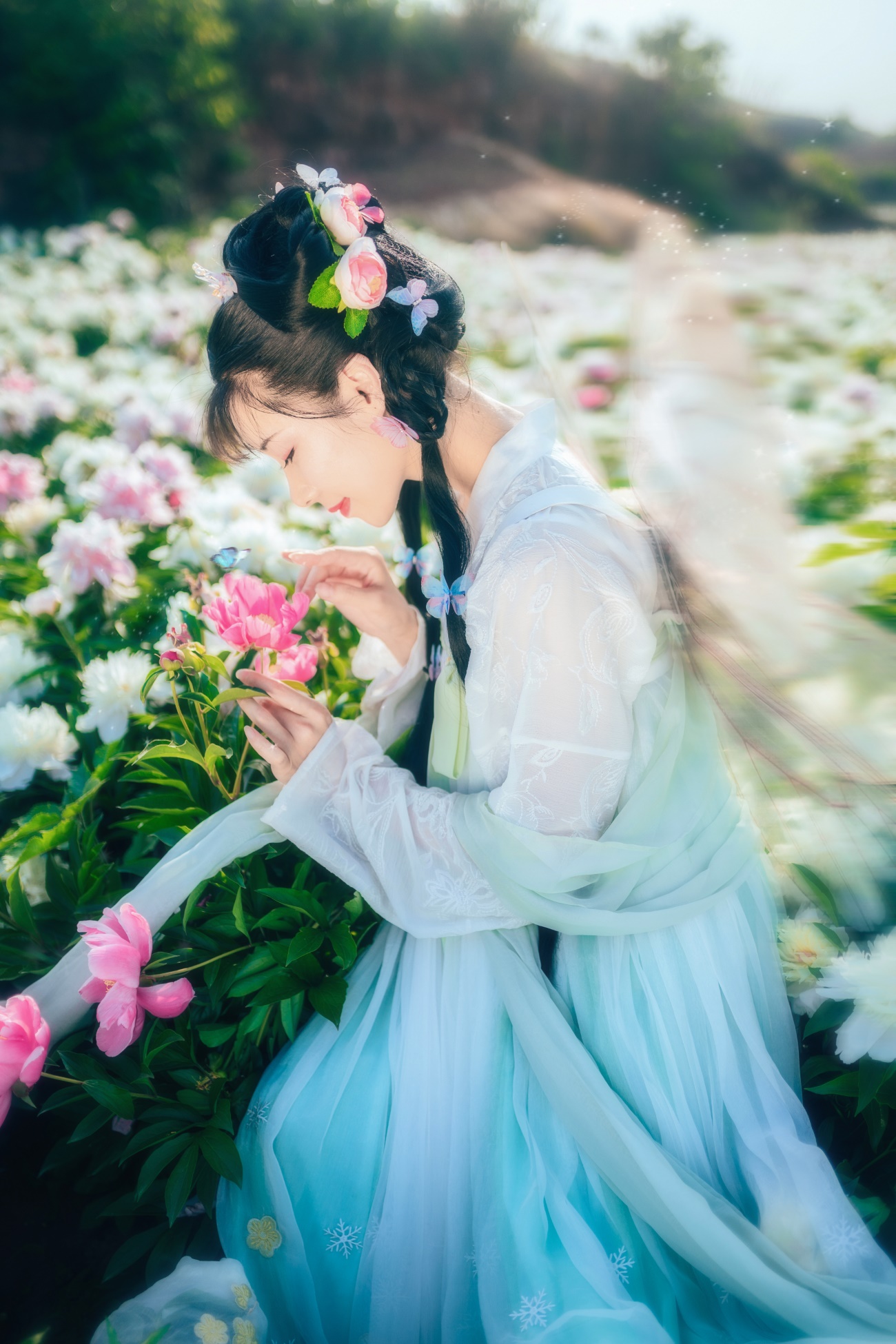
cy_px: 672
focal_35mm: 35
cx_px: 448
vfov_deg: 54.4
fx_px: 1307
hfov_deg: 37.9
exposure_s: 1/1600
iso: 125
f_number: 1.7
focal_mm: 35
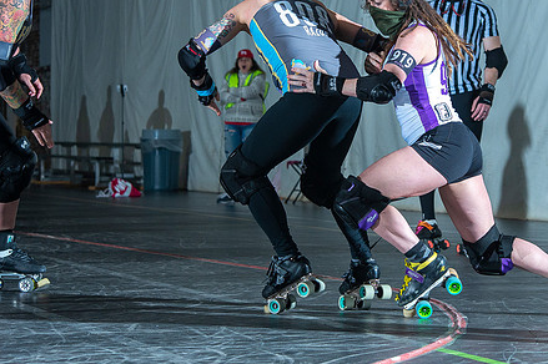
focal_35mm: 185
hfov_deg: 11.1
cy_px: 116
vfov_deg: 7.4
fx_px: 2814
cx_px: 364
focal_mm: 112
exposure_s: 1/160
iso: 800
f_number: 7.1
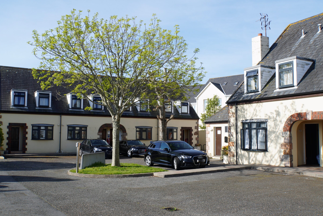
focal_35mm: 37
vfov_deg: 36.4
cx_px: 157
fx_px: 328
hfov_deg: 52.5
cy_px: 108
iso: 100
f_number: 9
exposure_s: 1/160
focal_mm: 23
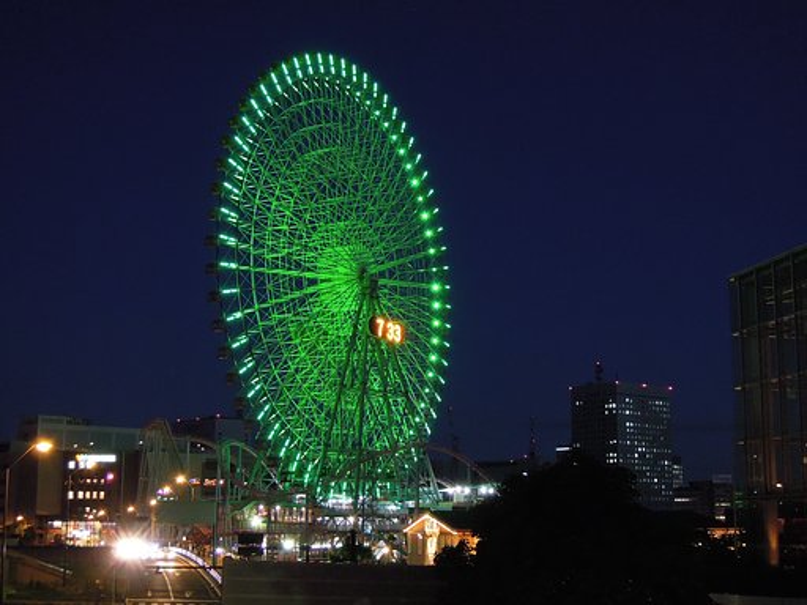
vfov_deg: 29.1
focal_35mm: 50
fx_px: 1166
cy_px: 302
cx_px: 404
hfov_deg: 38.2
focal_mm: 9
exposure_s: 1/8
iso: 800
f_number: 3.7
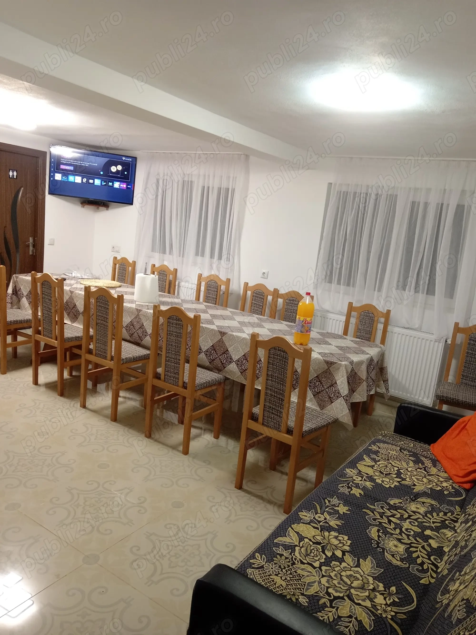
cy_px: 318
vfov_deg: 65.3
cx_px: 238
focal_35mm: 27
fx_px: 495
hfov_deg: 51.3
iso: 914
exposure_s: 1/50
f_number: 1.9
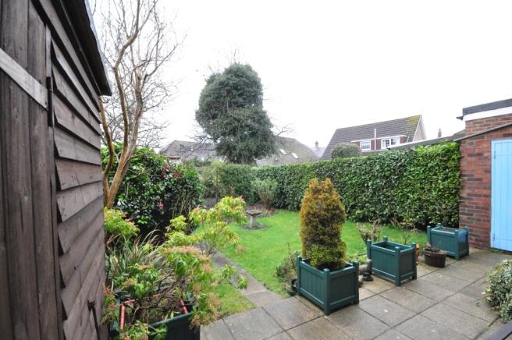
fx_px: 213
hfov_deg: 100.4
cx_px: 256
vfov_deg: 77.2
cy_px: 170
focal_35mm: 15
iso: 2500
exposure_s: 1/30
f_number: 11
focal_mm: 10
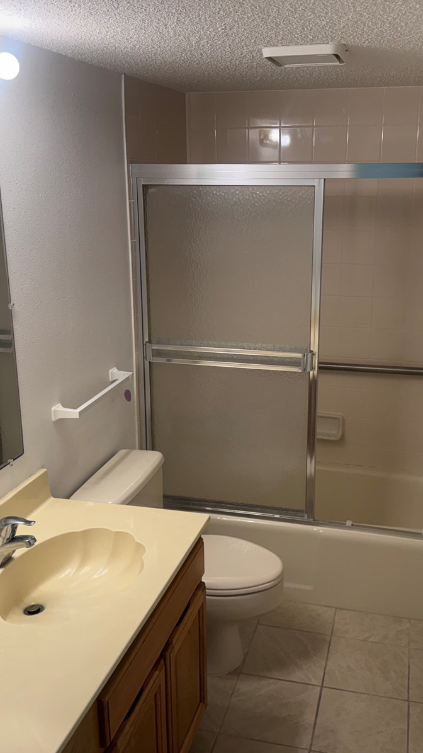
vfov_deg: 56.6
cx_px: 240
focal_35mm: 35
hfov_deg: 33.7
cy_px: 376
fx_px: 698
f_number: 1.78
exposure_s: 1/145
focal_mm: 6.76
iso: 100
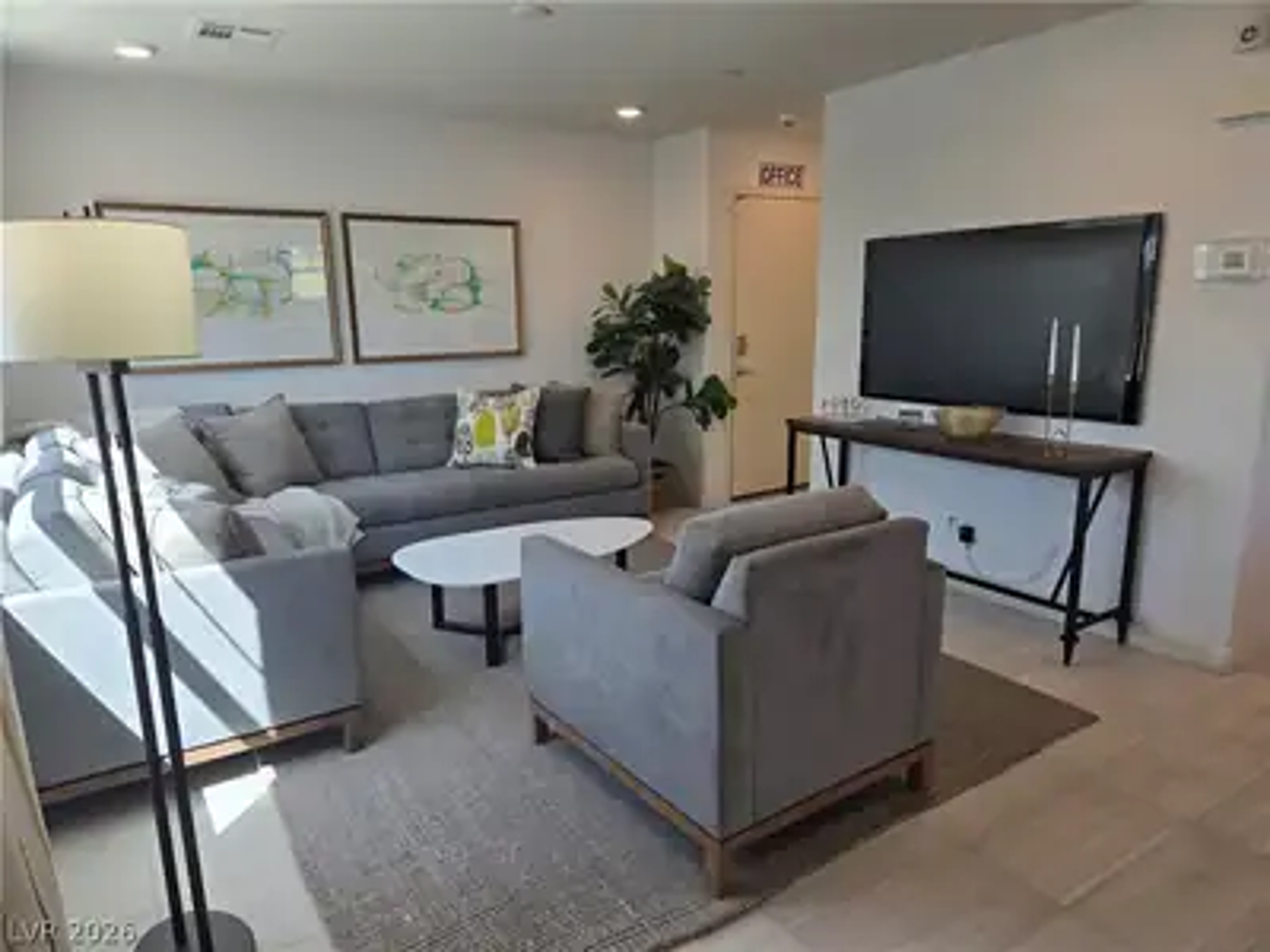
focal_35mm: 23
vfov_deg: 58.9
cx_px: 635
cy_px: 476
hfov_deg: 73.9
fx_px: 844
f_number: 1.8
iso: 25
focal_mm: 5.4
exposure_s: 1/120
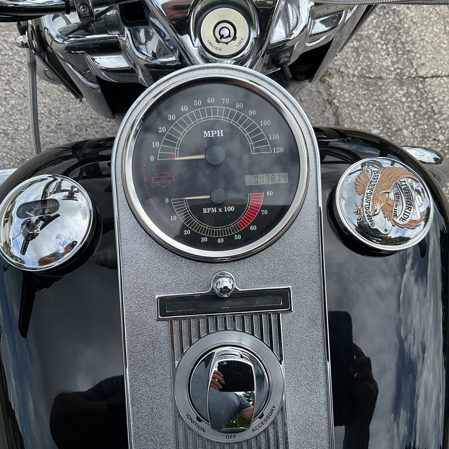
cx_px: 218
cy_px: 220
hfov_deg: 47.2
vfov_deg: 47.2
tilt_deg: -60.1
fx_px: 514
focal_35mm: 35
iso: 16
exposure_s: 1/1279
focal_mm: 3
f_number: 1.8
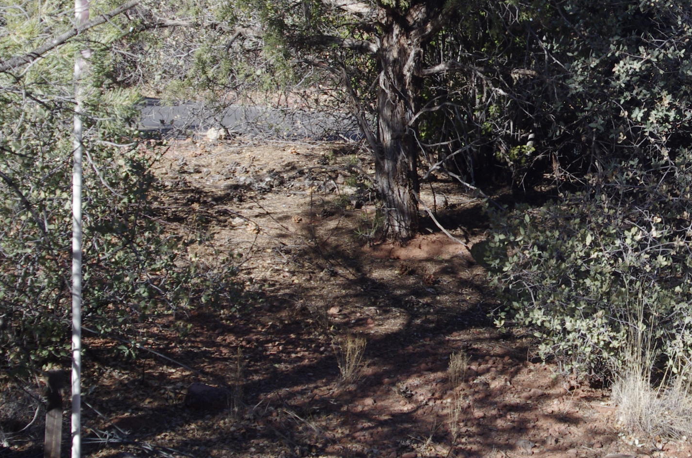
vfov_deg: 15.4
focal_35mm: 88
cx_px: 583
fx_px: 1688
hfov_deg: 22.8
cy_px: 107
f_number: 6.3
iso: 640
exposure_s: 1/320
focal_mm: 28
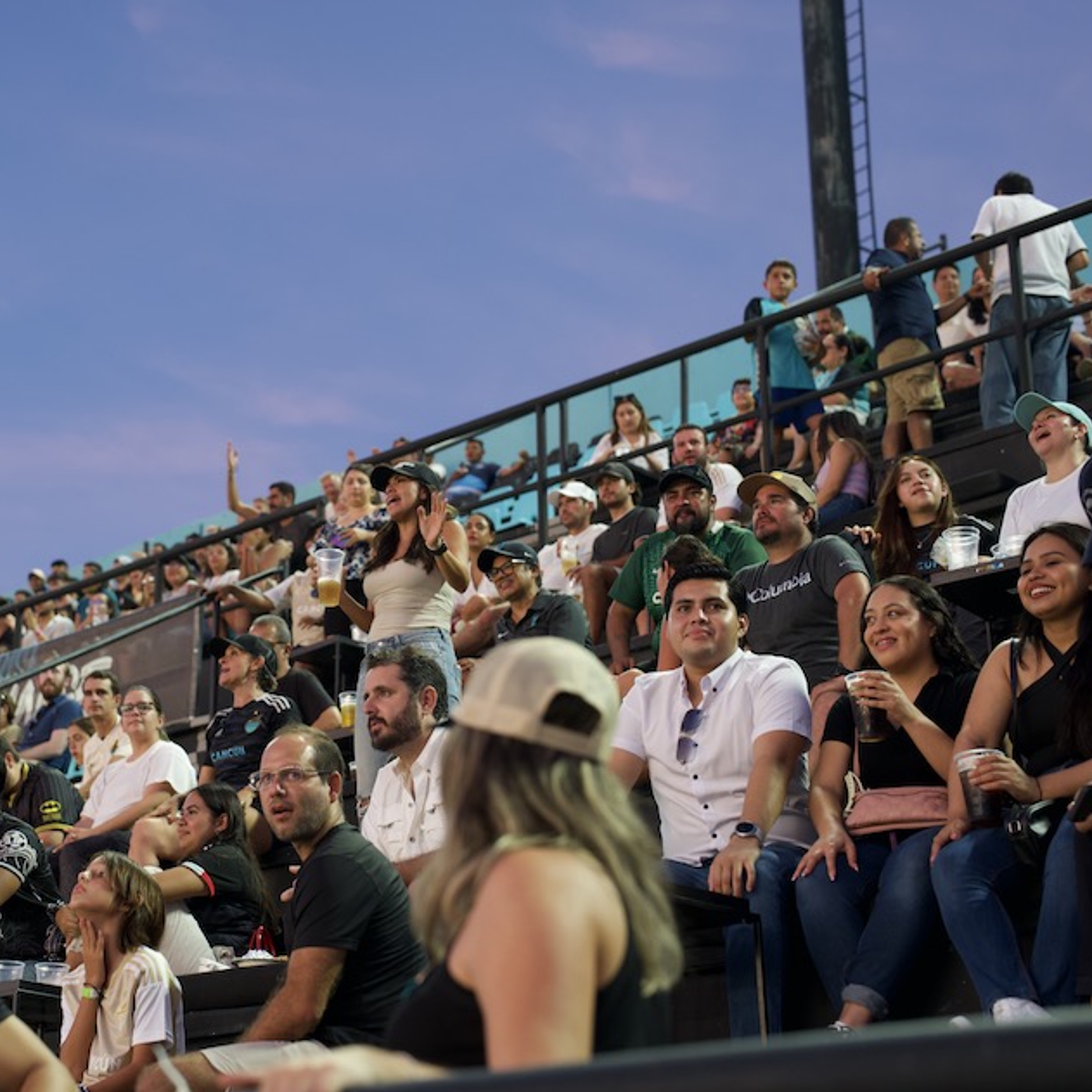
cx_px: 306
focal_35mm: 64
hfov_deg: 26.6
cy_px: 546
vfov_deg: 26.9
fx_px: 2284
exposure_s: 1/200
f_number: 2.8
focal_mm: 50
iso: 800
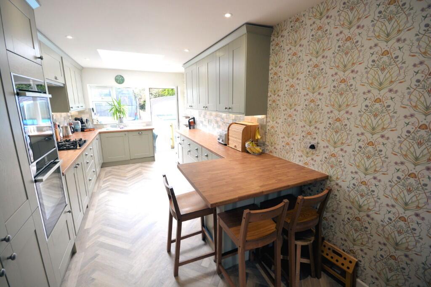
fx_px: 180
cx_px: 216
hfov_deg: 100.4
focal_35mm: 15
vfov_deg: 77.3
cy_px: 144
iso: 400
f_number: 8
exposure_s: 1/40
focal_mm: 10
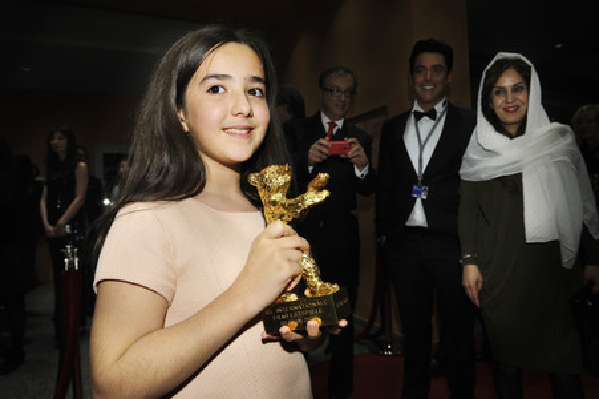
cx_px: 300
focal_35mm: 24
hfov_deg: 73.8
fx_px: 399
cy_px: 200
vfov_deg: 53.1
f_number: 6.3
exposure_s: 1/100
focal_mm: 24
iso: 800
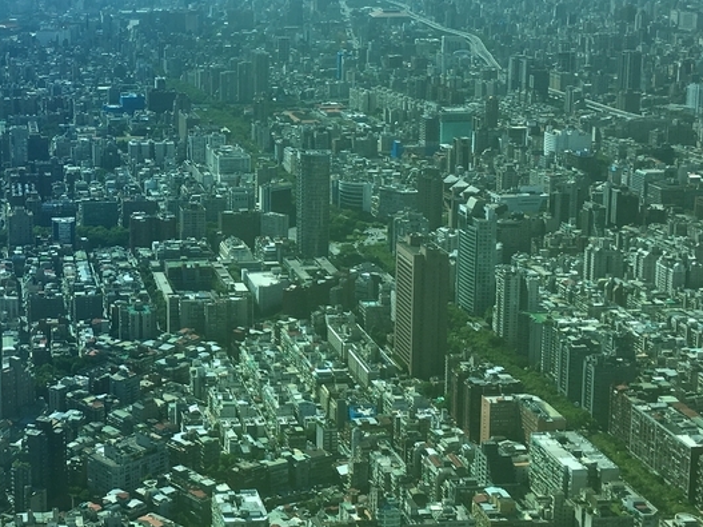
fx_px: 1340
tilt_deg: -10.2
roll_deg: +1.5
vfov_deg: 22.1
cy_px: 165
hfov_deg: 28.4
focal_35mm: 66
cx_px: 84
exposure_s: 1/1374
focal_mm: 4.15
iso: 25
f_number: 2.2
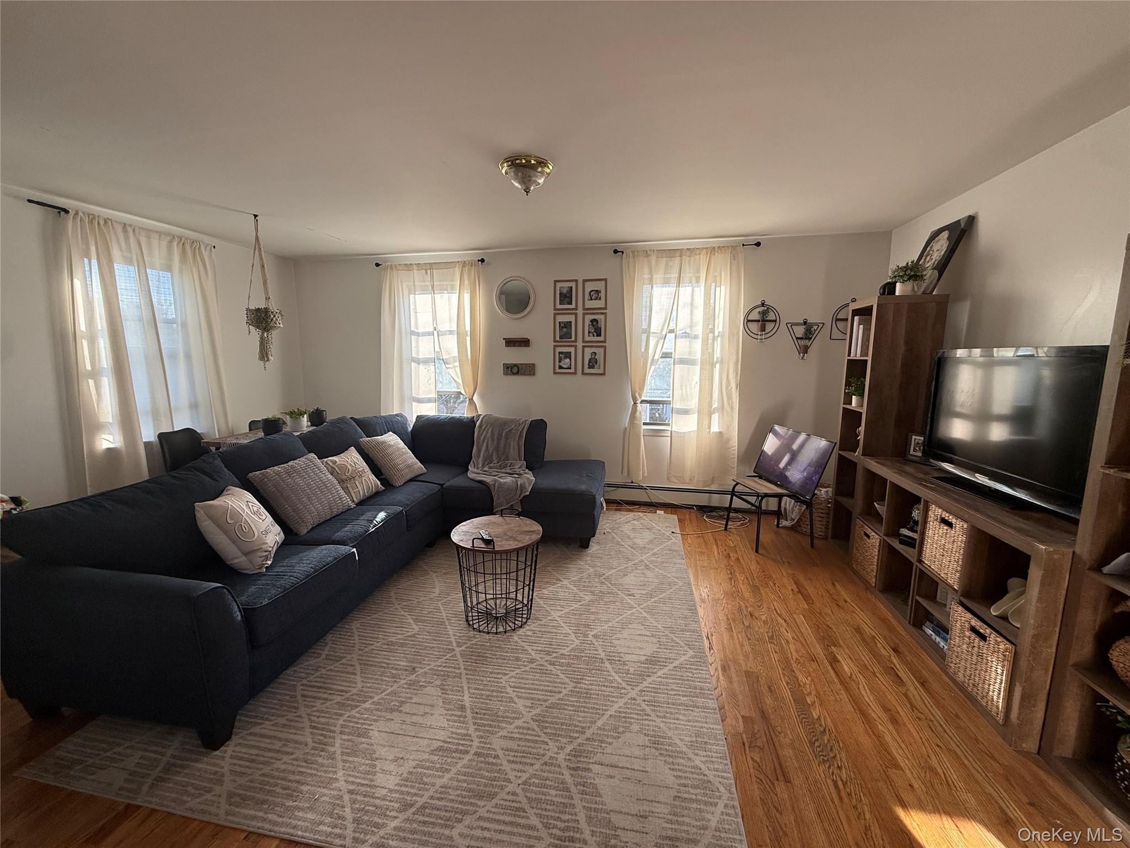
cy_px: 424
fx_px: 457
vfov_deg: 85.7
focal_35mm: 14
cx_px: 565
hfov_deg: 102.1
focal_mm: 2.22
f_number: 2.2
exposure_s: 1/122
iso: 64
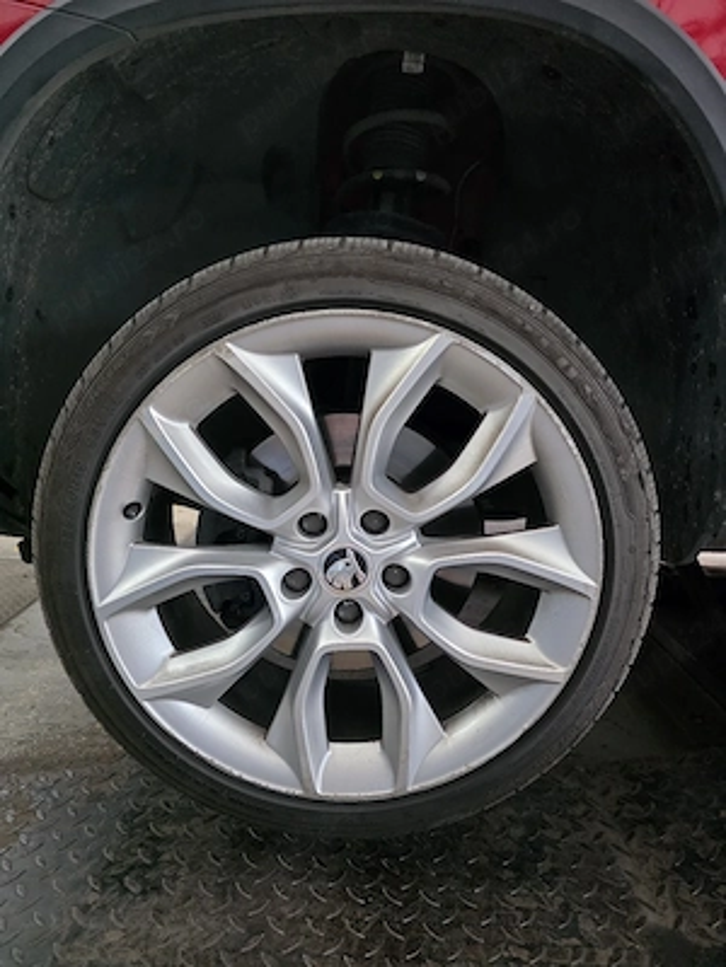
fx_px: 643
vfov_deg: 73.9
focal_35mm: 23
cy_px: 484
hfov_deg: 58.9
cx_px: 363
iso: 1250
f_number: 1.7
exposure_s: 1/101
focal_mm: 6.3
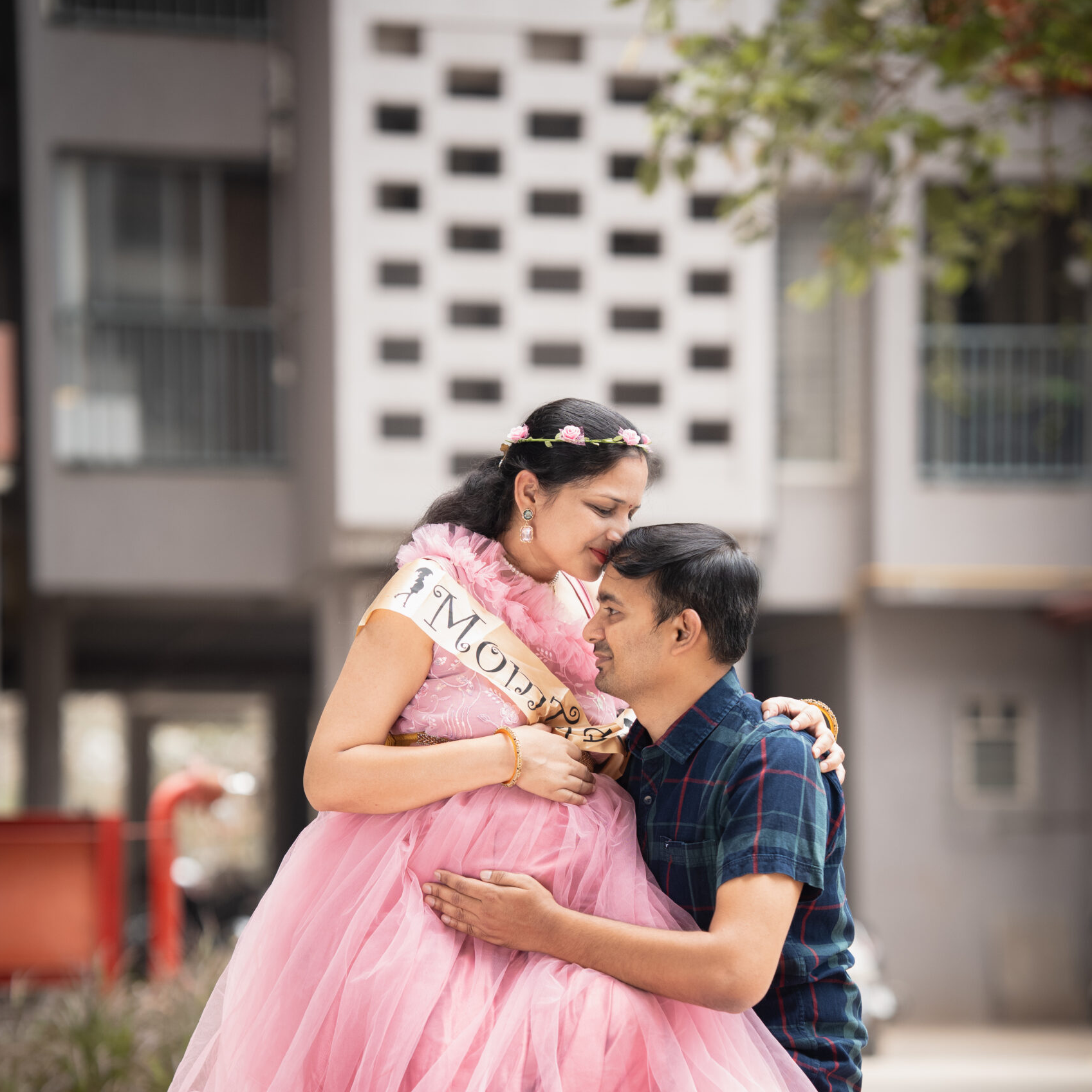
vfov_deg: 15.9
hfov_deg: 16.0
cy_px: 726
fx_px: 3890
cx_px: 547
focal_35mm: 109
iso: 500
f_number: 2
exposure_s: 1/1000
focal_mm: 85
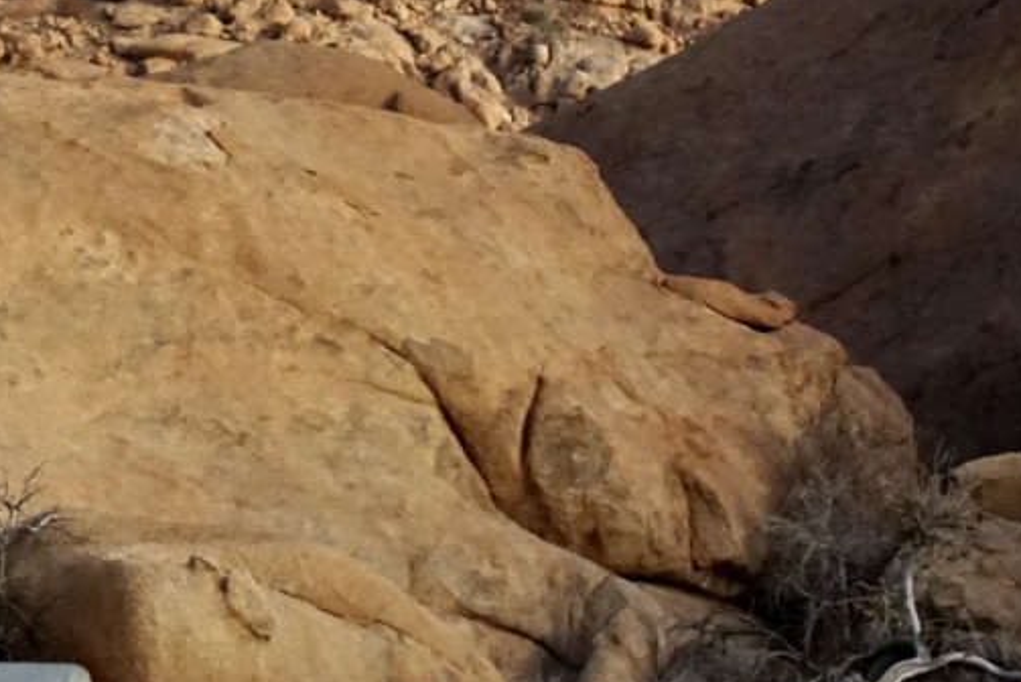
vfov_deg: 6.6
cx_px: 560
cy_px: 341
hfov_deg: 9.8
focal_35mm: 209
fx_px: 5931
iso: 6400
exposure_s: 1/100
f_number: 5.6
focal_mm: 65
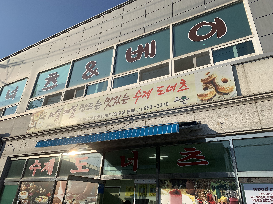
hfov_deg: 67.3
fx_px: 205
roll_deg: -3.5
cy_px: 102
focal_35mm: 26
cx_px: 136
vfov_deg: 53.1
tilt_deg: +27.4
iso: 25
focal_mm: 4.25
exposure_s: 1/3086
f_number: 1.8
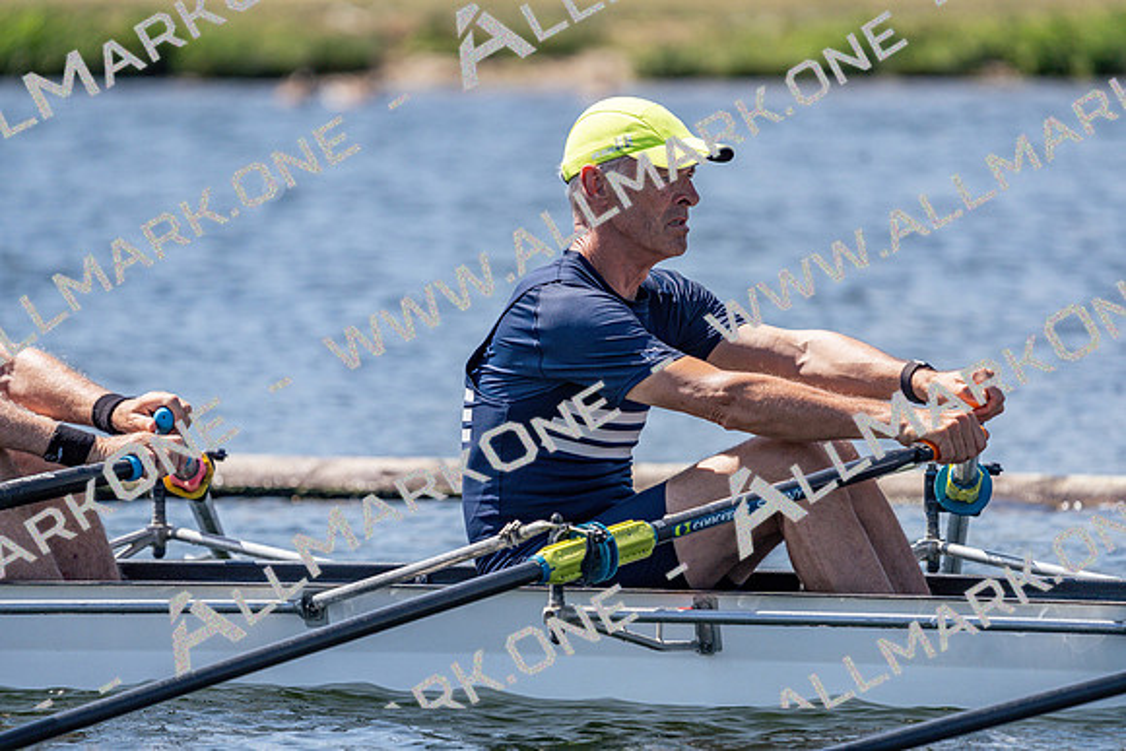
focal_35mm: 404
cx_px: 563
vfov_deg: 3.4
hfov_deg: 5.1
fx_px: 12639
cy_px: 376
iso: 320
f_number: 6.3
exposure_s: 1/2000
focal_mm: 404
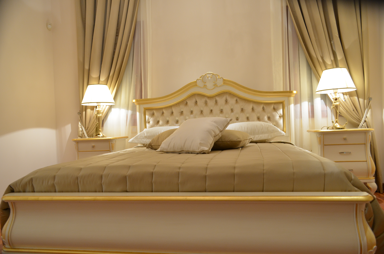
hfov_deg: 67.5
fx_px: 287
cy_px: 127
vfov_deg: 47.7
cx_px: 192
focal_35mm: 27
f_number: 4.5
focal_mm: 18
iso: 640
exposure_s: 1/20
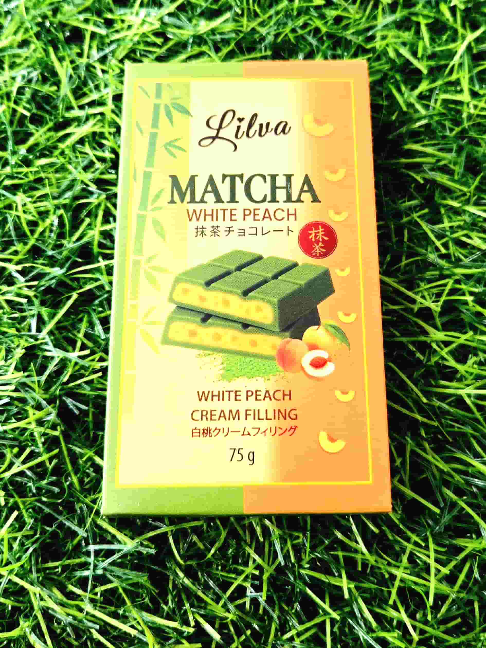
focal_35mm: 23
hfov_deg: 58.9
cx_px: 243
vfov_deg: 73.9
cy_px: 324
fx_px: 431
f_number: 1.8
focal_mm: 5.4
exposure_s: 1/101
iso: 40
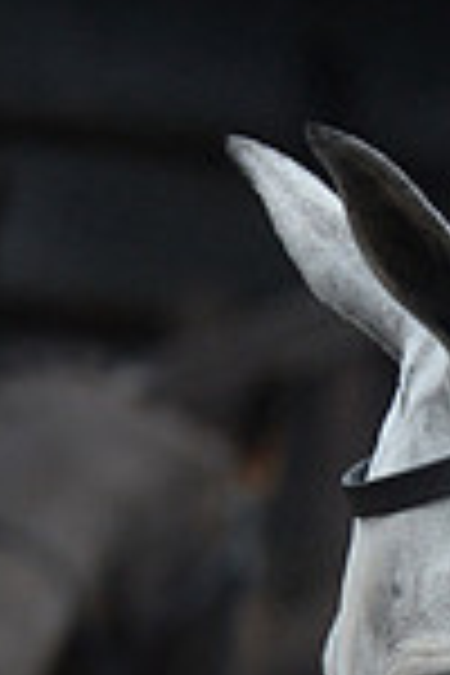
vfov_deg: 4.8
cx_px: 531
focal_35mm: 425
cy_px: 1296
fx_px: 7968
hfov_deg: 3.2
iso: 1600
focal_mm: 110
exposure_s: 1/800
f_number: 2.8
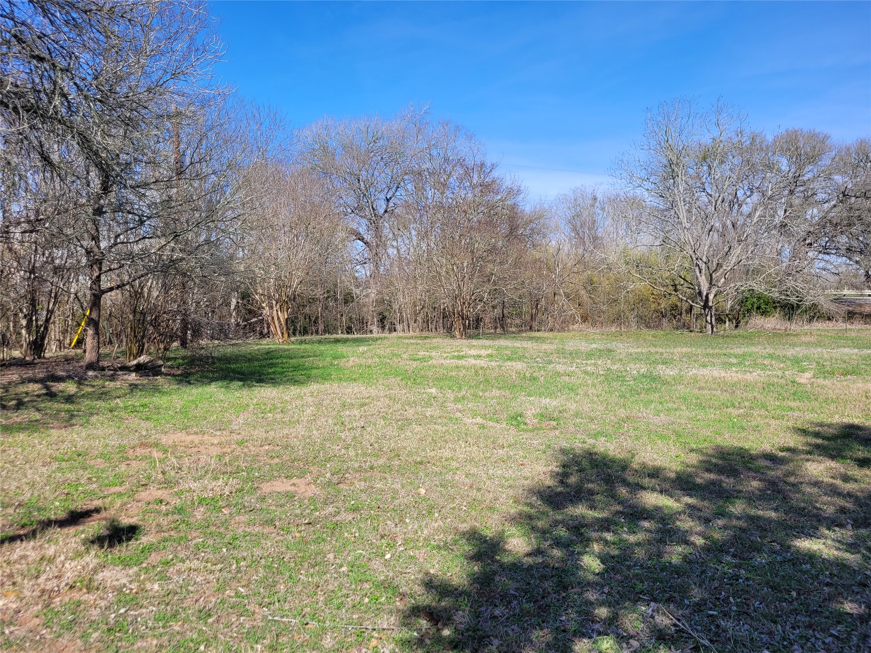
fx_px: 654
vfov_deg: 53.1
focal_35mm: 26
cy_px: 326
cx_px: 436
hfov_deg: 67.3
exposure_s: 1/1884
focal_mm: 5.4
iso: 40
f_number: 1.8
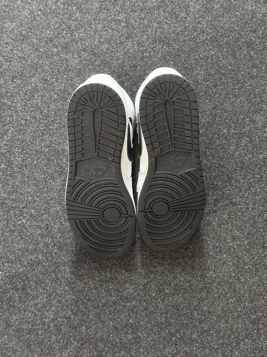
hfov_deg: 30.3
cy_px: 178
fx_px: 494
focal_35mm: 48
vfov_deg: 39.7
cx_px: 134
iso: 640
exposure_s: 1/25
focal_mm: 6.86
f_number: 1.78
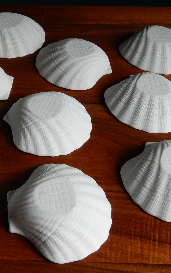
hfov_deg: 24.6
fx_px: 380
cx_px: 15
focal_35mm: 51
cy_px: 136
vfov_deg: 39.6
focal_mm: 6.4
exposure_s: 1/40
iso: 400
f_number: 4
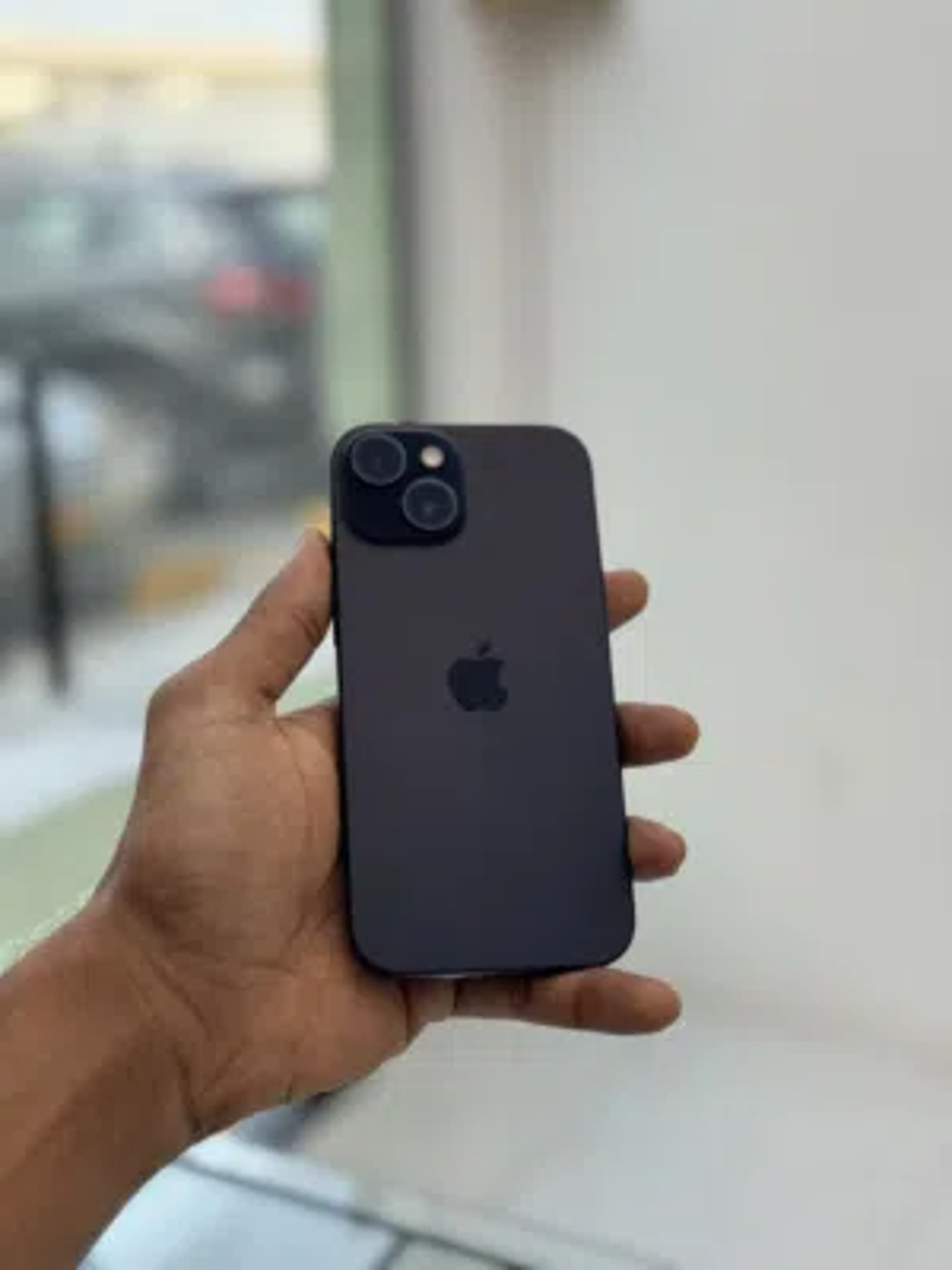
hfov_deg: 30.3
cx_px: 476
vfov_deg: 39.7
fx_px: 1760
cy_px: 635
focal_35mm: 48
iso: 64
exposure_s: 1/651
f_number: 1.78
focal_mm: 6.76
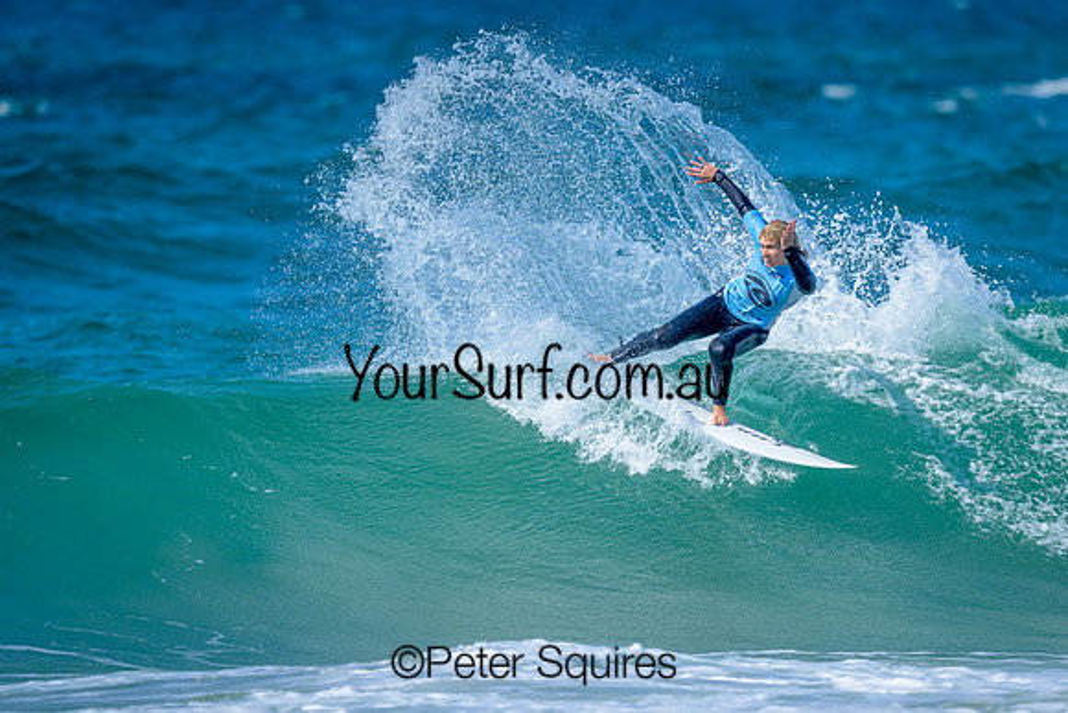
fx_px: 26938
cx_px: 606
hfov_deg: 2.3
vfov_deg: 1.5
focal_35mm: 908
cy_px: 389
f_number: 6.3
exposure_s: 1/2000
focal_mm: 800
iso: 280
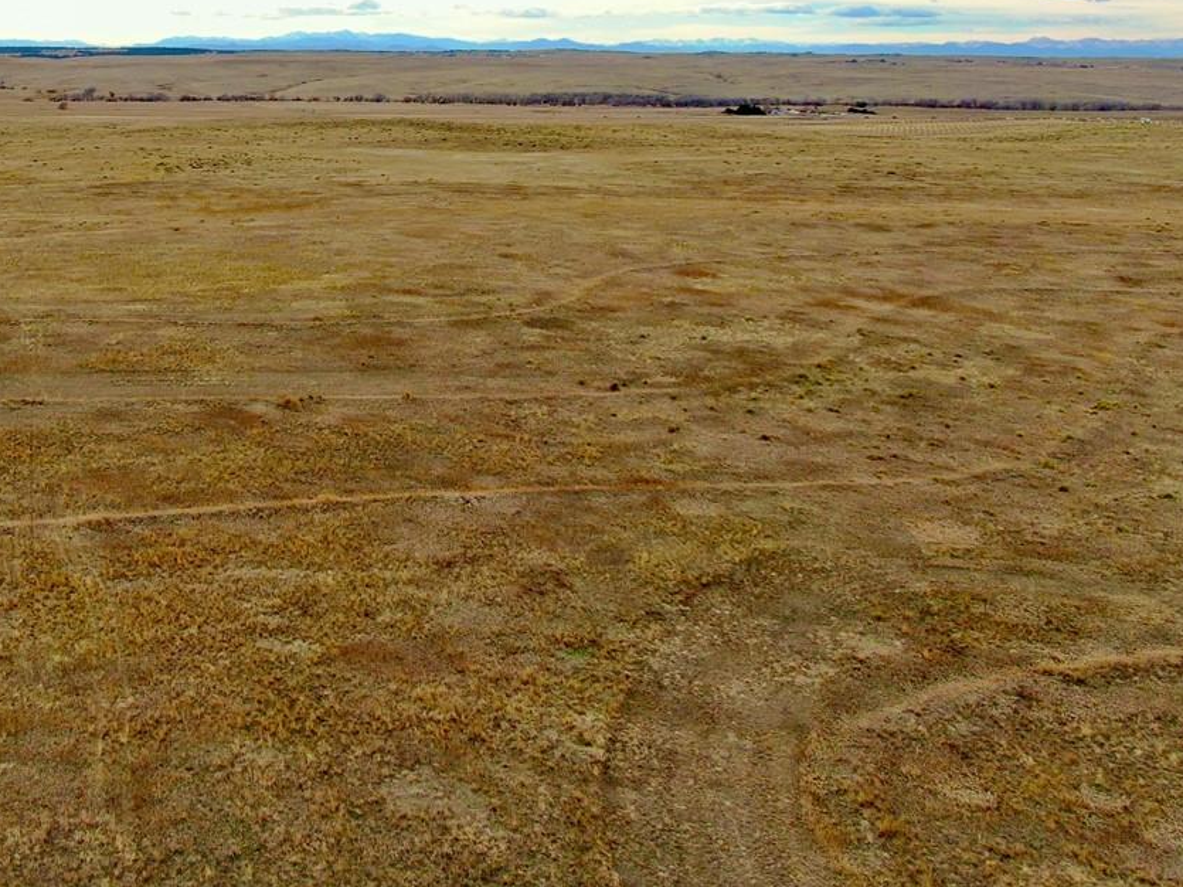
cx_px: 177
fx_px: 1572
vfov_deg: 30.4
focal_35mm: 46
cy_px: 129
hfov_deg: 39.0
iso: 110
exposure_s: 1/500
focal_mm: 4.39
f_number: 2.8
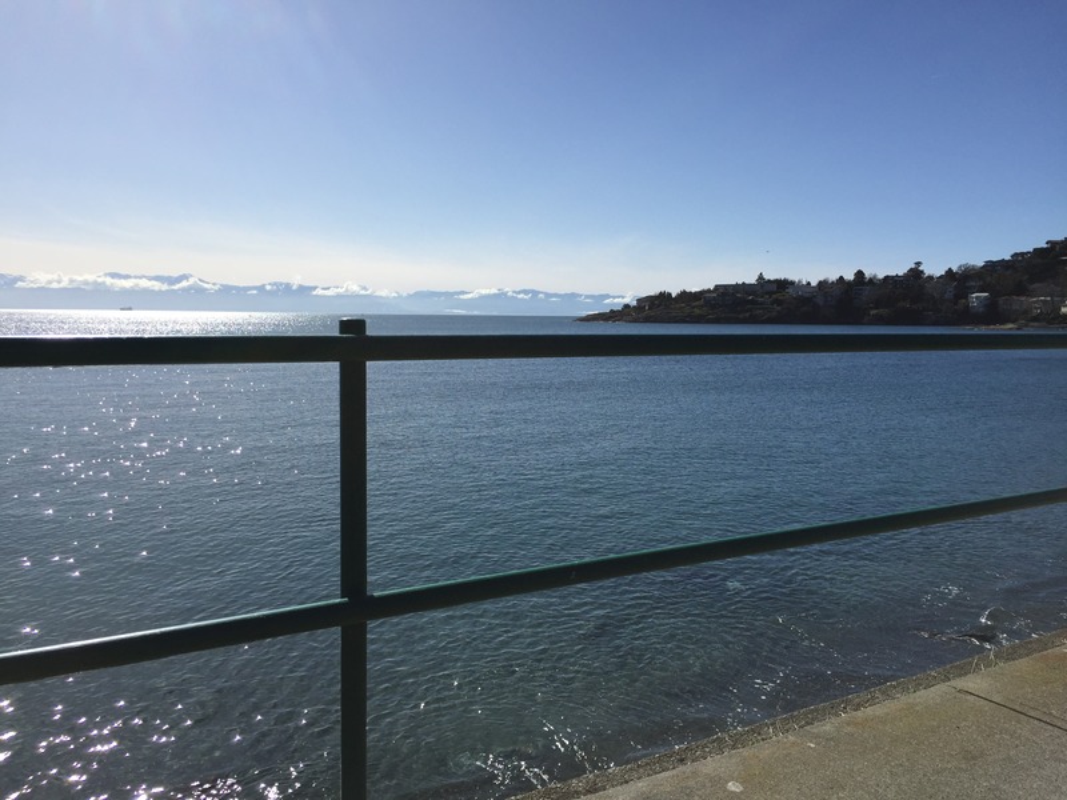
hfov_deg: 61.7
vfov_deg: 48.2
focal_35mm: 29
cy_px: 400
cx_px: 534
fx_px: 894
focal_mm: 4.15
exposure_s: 1/4405
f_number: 2.2
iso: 32
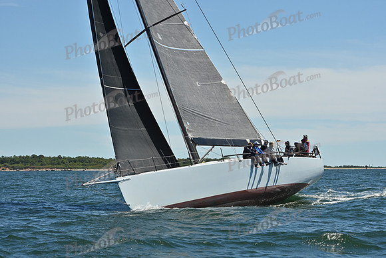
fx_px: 1244
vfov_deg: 11.8
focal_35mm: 116
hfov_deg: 17.6
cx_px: 193
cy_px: 129
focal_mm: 116
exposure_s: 1/800
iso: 320
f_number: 13
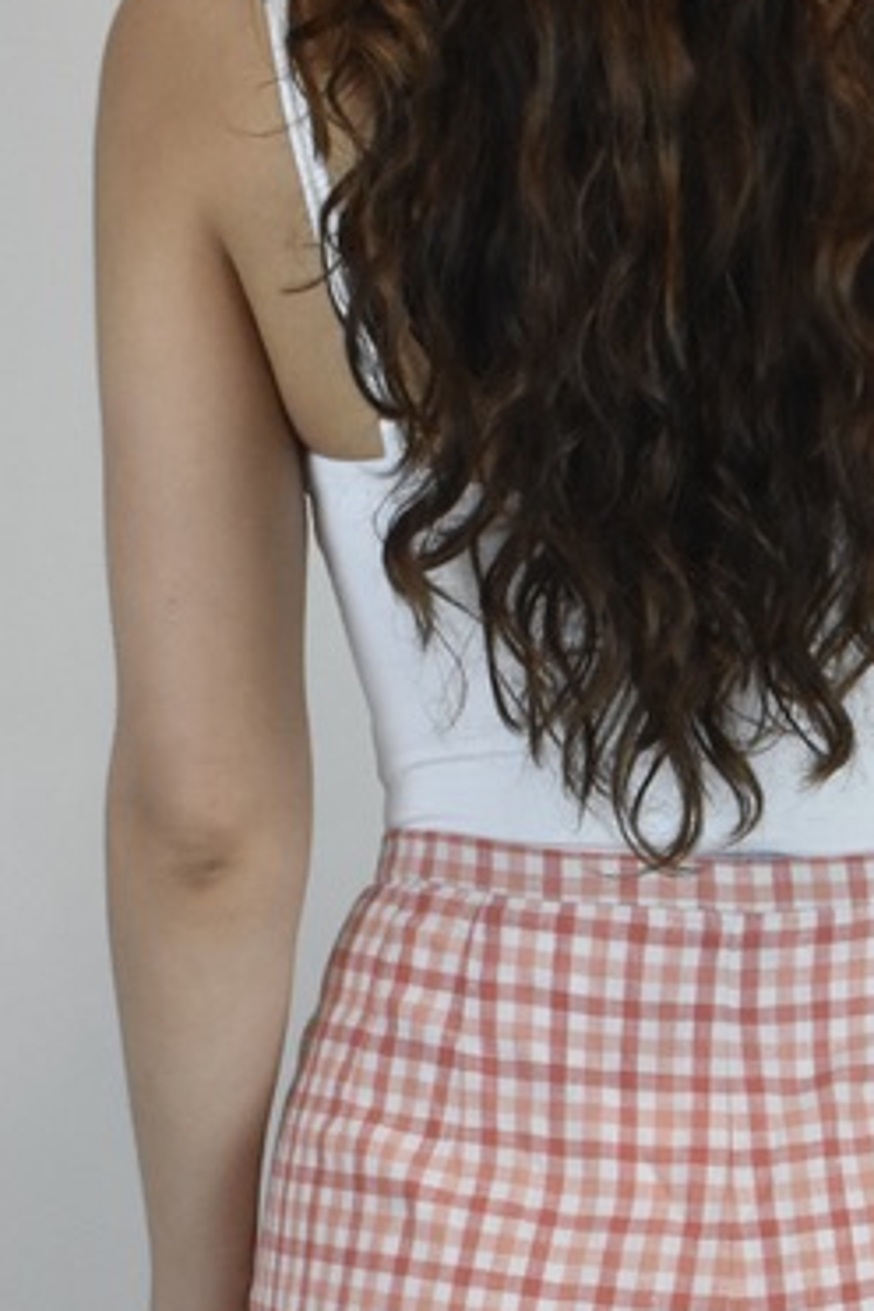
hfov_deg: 11.9
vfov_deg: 17.0
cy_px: 1635
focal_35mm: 114
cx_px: 814
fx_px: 4151
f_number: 18
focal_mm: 26
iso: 1600
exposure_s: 1/50
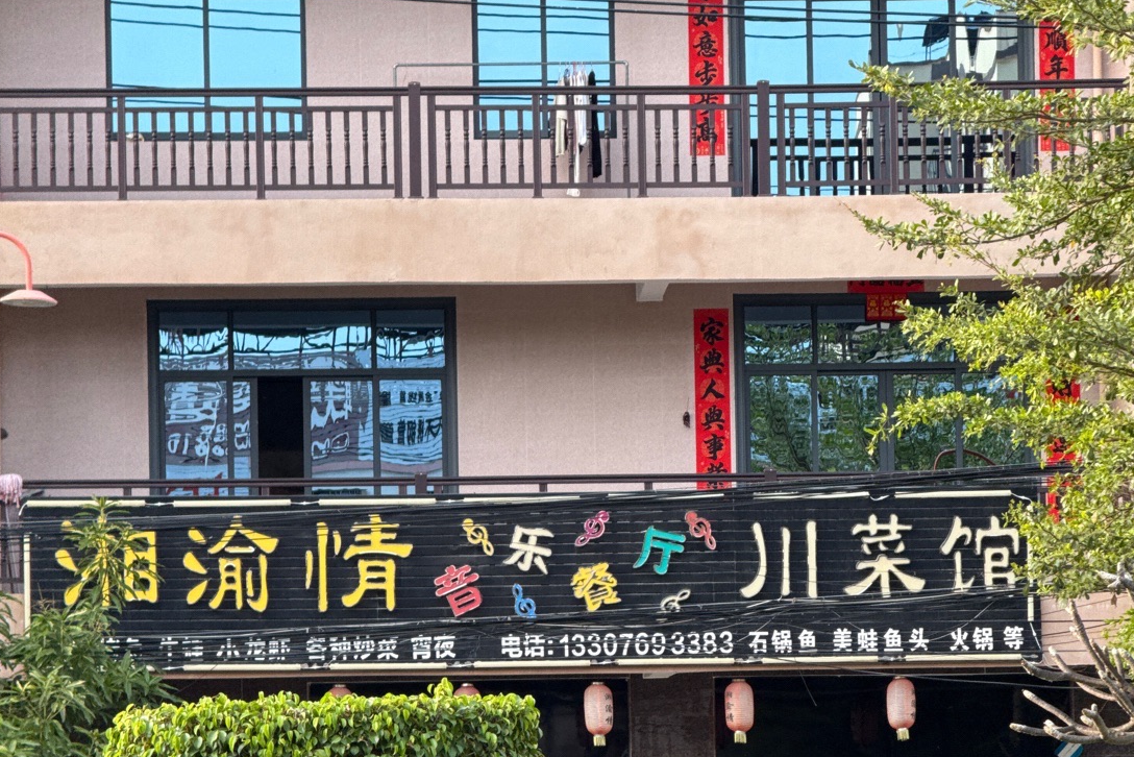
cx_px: 570
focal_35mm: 172
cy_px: 689
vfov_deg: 8.0
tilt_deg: +3.2
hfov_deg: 11.9
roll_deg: +0.5
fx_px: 5419
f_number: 2.8
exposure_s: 1/214
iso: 64
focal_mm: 15.66
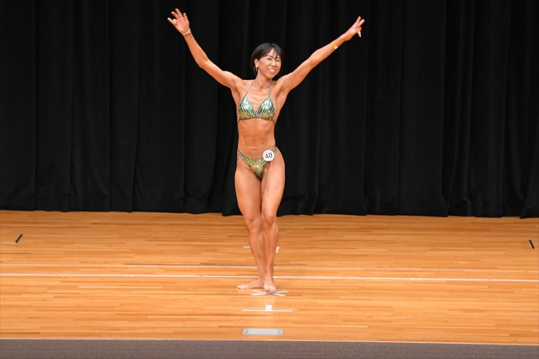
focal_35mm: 217
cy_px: 180
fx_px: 3247
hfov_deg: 9.5
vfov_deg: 6.3
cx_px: 270
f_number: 5.6
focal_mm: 145
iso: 4000
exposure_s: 1/400
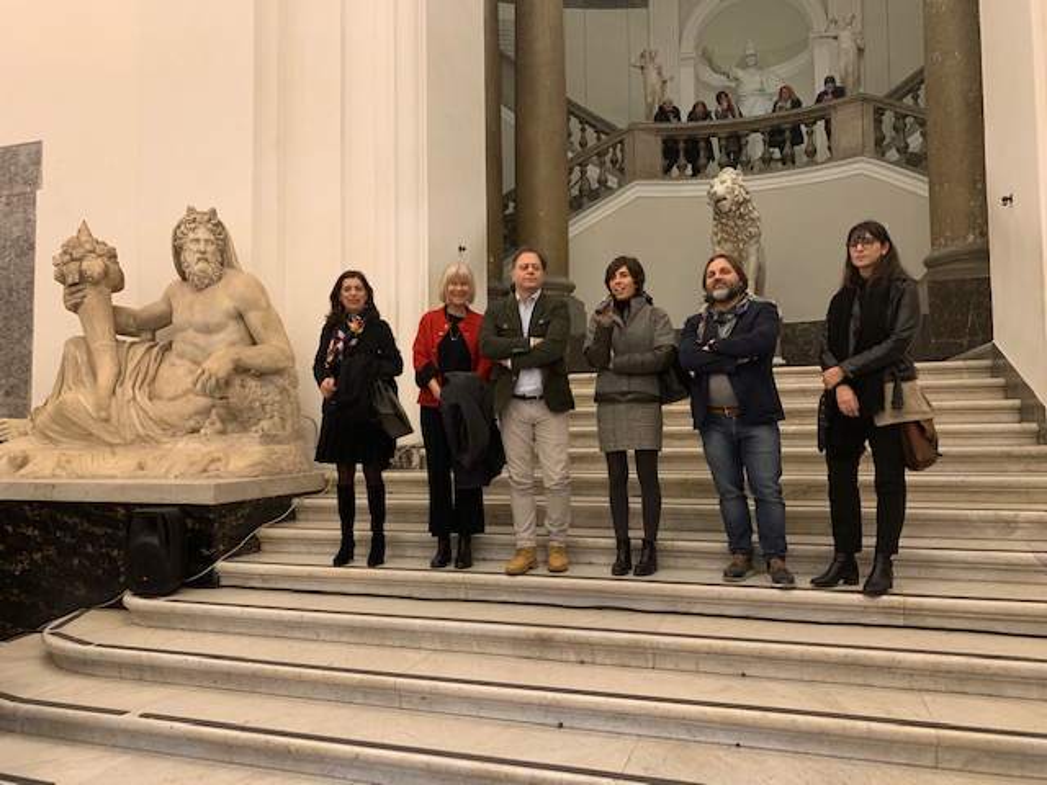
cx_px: 524
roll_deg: +0.8
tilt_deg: +2.6
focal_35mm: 26
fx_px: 786
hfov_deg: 67.3
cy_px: 392
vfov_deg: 53.1
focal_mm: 4.25
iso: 320
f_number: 1.8
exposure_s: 1/33
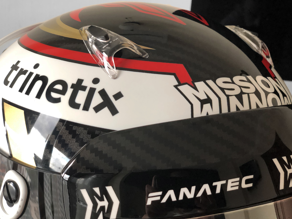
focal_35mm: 60
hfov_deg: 32.2
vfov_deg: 24.4
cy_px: 116
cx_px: 147
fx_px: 506
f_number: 2.4
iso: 100
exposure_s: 1/60
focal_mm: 6
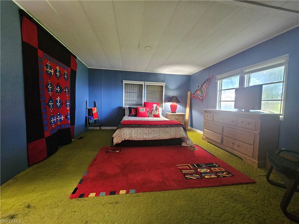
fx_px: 112
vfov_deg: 89.9
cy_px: 112
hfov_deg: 106.2
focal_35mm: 13
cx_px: 150
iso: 640
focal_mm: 2.2
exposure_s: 1/24
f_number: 2.2
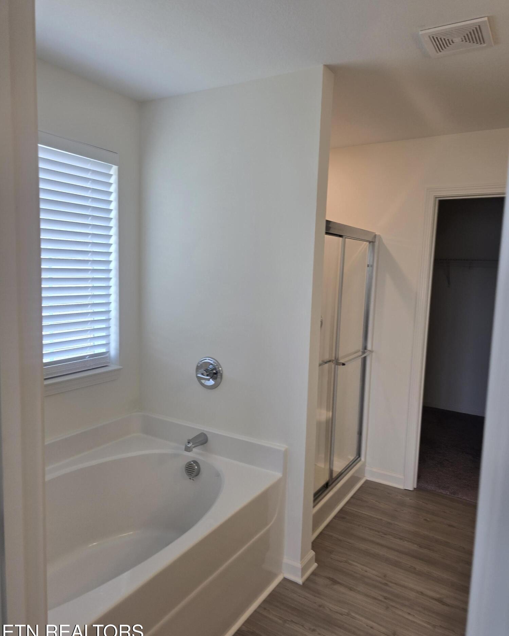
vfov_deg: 70.3
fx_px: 452
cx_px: 255
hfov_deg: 58.8
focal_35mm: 24
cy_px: 323
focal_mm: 6.3
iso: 40
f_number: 1.7
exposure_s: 1/120
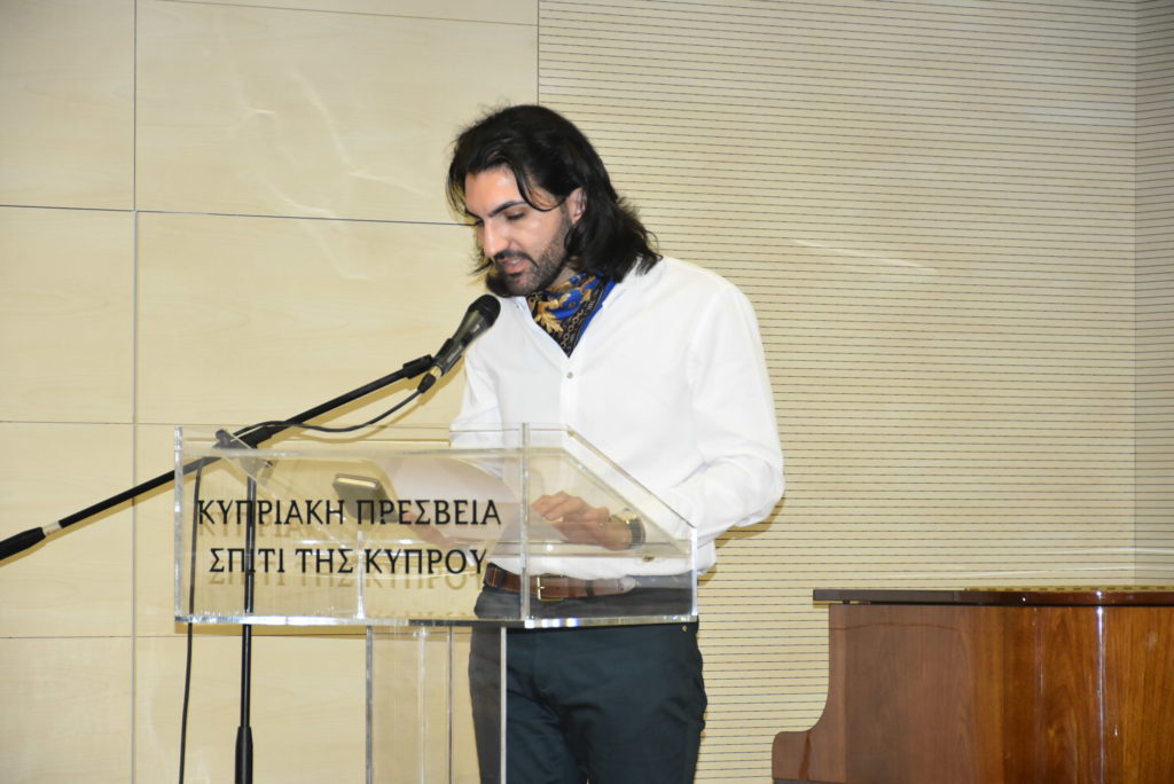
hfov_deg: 14.4
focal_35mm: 142
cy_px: 392
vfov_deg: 9.6
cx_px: 587
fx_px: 4650
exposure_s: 1/80
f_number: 5.6
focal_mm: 95
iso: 1600
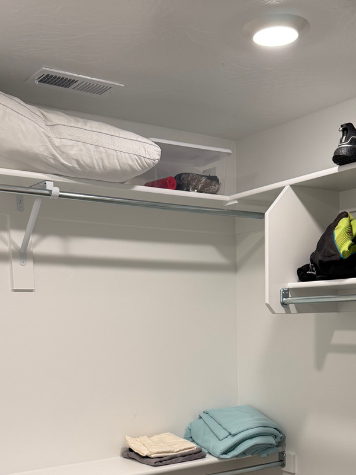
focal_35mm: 46
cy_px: 385
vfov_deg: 39.5
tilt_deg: -5.4
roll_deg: +0.8
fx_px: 631
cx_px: 186
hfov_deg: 31.5
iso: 125
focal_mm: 6.76
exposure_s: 1/120
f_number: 1.78
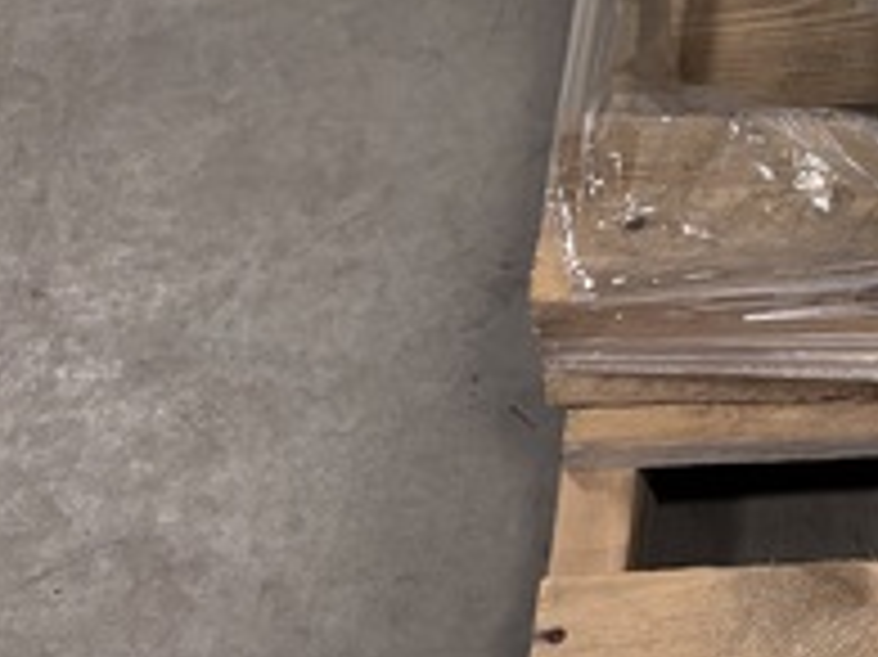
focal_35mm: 95
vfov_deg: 14.8
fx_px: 2408
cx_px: 1547
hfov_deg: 17.2
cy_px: -205
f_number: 1.6
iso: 250
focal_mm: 5.96
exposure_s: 1/60
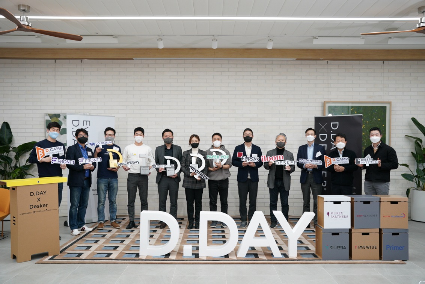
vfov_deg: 38.8
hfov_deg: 55.6
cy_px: 142
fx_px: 403
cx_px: 212
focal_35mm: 34
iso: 1000
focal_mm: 34.1
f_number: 4
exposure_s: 1/125
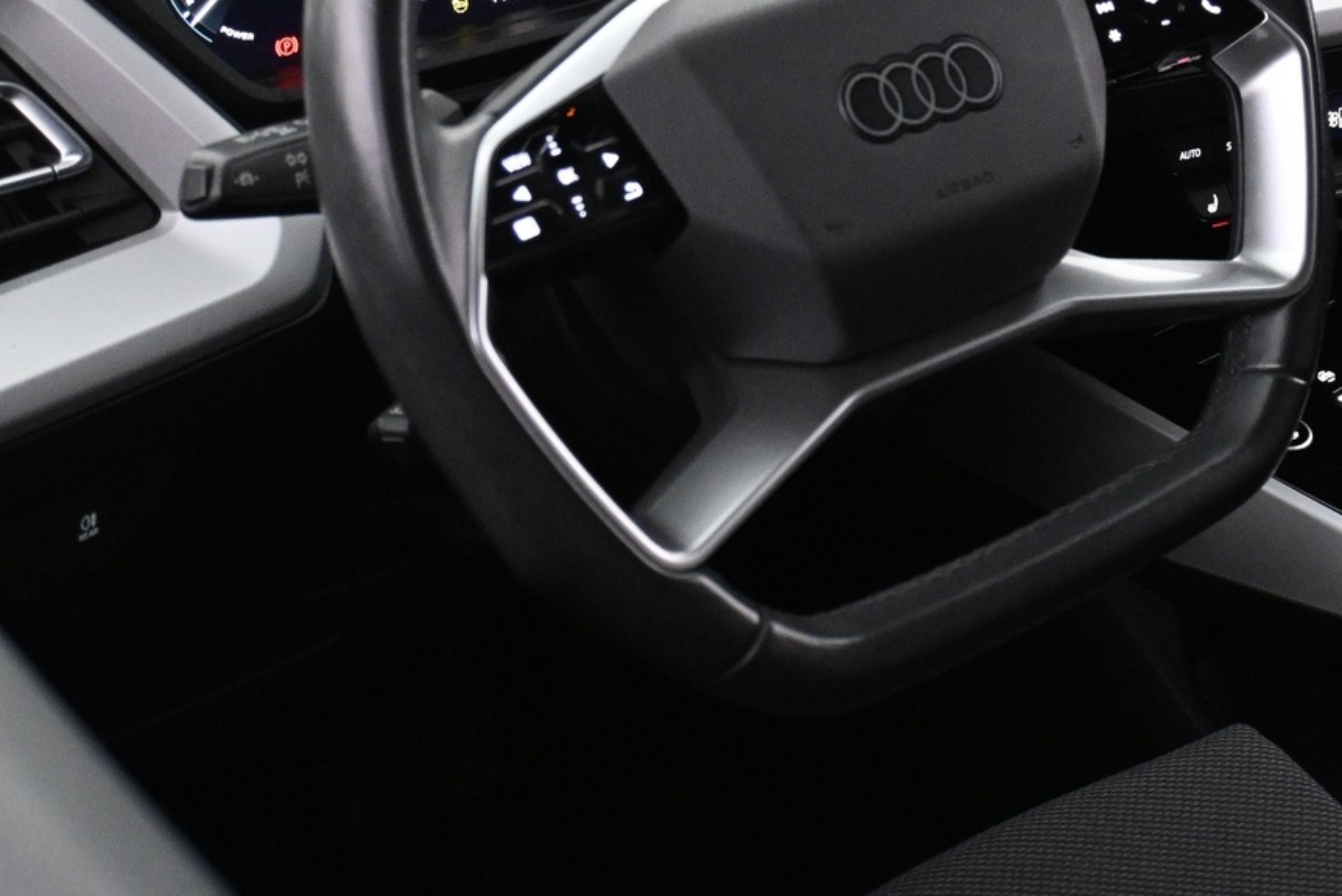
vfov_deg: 21.0
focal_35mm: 63
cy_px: 97
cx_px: 912
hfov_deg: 31.4
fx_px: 2364
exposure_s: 1/40
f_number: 4
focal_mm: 22.5
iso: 4000
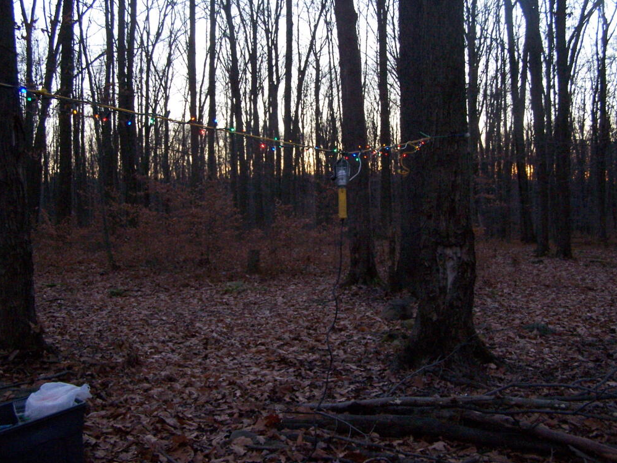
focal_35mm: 39
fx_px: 695
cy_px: 228
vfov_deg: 36.8
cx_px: 314
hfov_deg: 47.9
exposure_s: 1/60
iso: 400
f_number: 2.8
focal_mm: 6.3
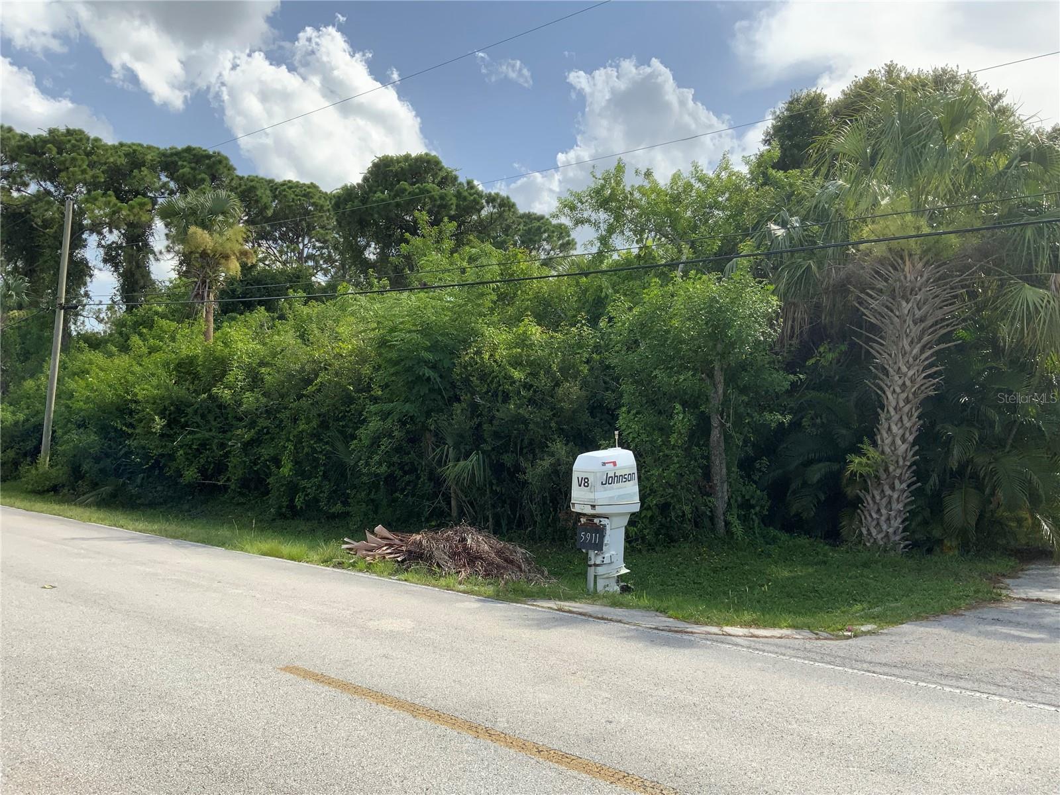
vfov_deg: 48.2
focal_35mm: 29
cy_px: 398
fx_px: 888
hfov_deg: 61.7
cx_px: 530
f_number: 1.8
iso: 16
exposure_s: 1/1076
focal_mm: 3
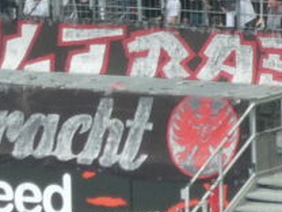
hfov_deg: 1.6
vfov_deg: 1.2
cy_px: -292
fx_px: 10045
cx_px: 327
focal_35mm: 1233
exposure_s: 1/80
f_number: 5.5
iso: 160
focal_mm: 28.7
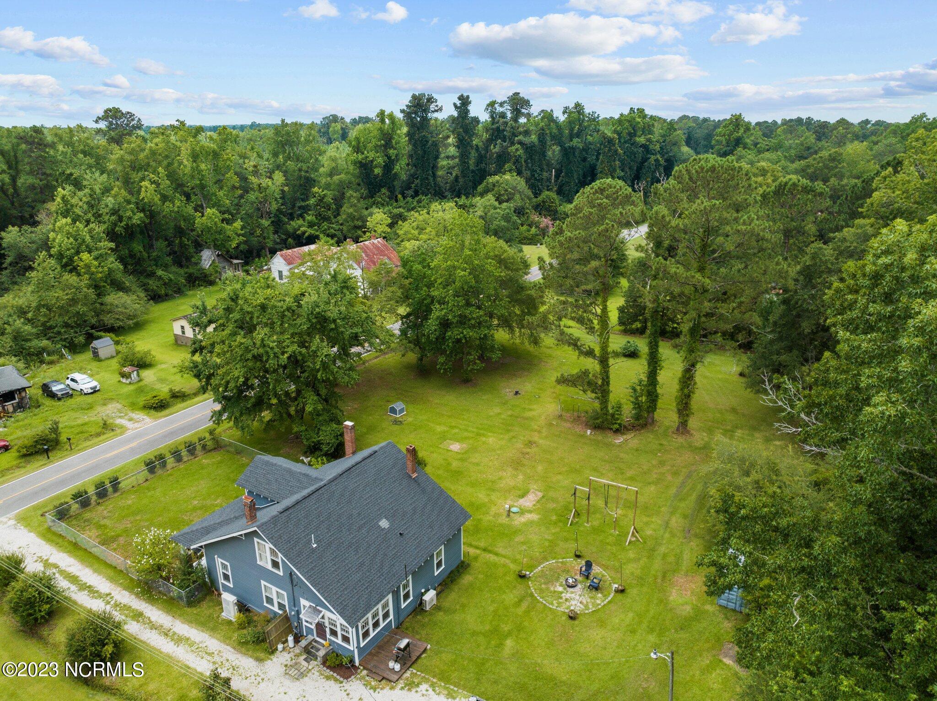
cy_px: 350
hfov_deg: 71.6
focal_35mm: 24
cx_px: 468
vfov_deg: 56.8
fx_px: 649
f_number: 2.8
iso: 200
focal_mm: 12.29
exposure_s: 1/2000
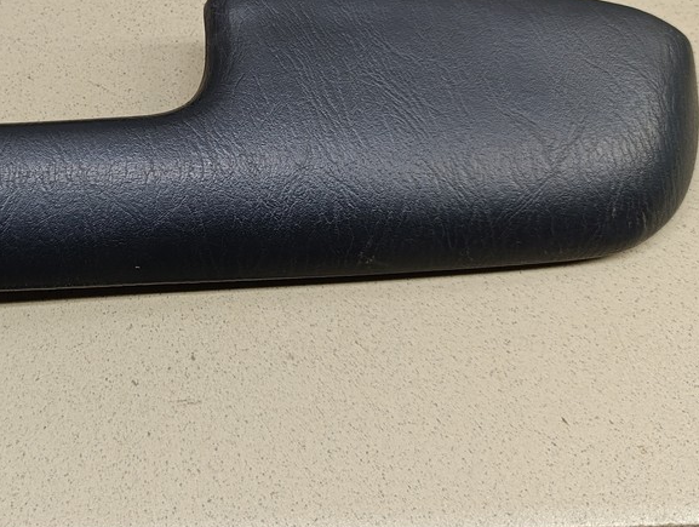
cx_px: 122
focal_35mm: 51
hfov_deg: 36.0
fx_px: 1032
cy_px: 94
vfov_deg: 28.0
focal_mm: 6.14
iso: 400
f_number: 1.6
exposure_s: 1/100
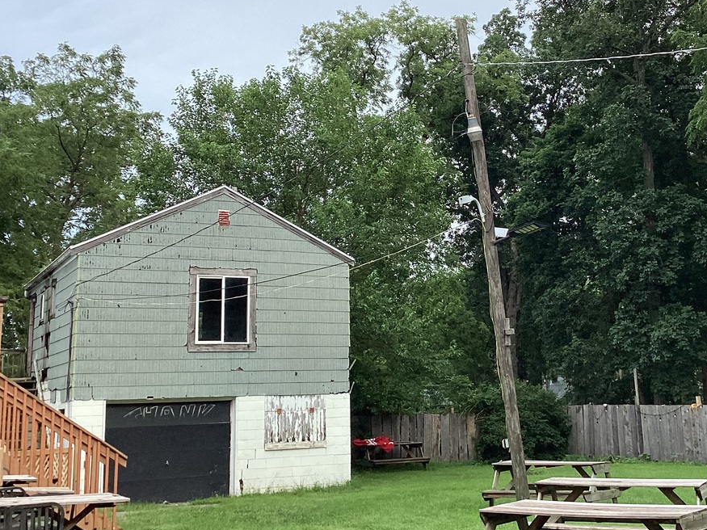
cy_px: 183
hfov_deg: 37.3
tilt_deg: +12.8
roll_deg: +1.8
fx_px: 1041
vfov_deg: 28.4
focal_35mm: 51
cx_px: 426
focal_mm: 3.3
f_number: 2.4
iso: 25
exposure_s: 1/582
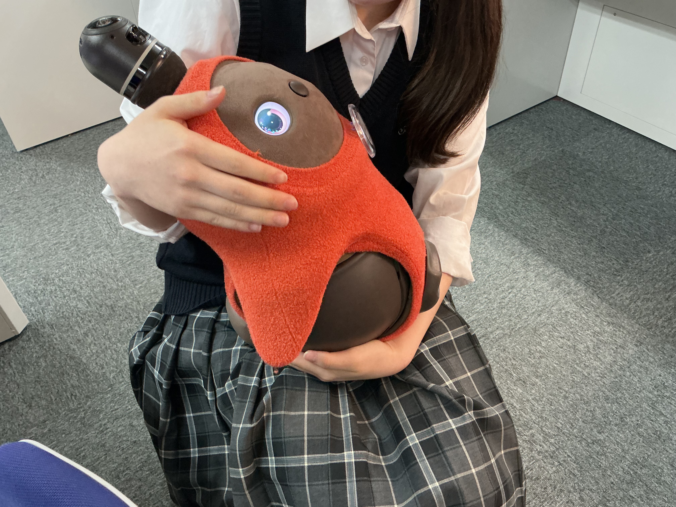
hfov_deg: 61.7
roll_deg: +2.6
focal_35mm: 29
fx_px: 566
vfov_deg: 48.2
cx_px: 338
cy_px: 254
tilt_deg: -43.4
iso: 250
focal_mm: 3
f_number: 1.8
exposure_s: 1/50
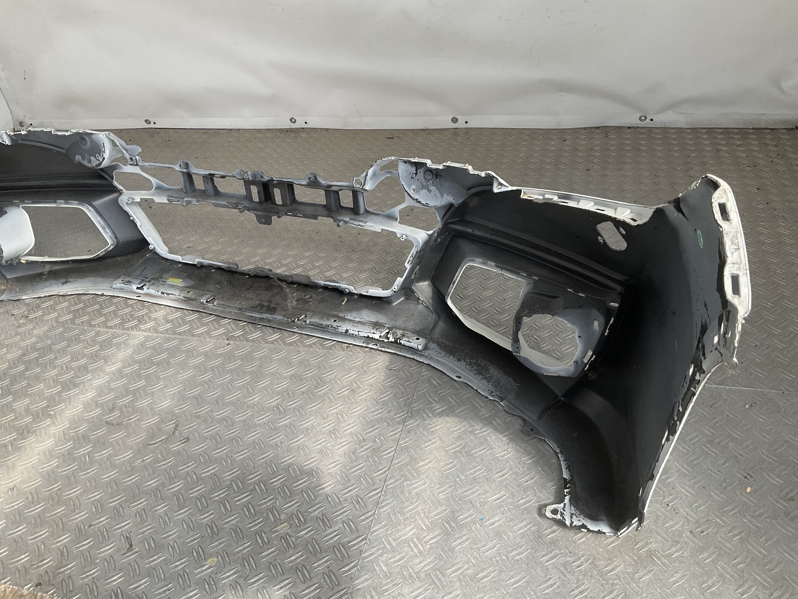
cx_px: 399
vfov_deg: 48.2
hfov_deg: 61.7
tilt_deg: -35.5
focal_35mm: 29
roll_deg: +6.4
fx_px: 669
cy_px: 300
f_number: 1.8
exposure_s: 1/391
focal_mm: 3
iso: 16
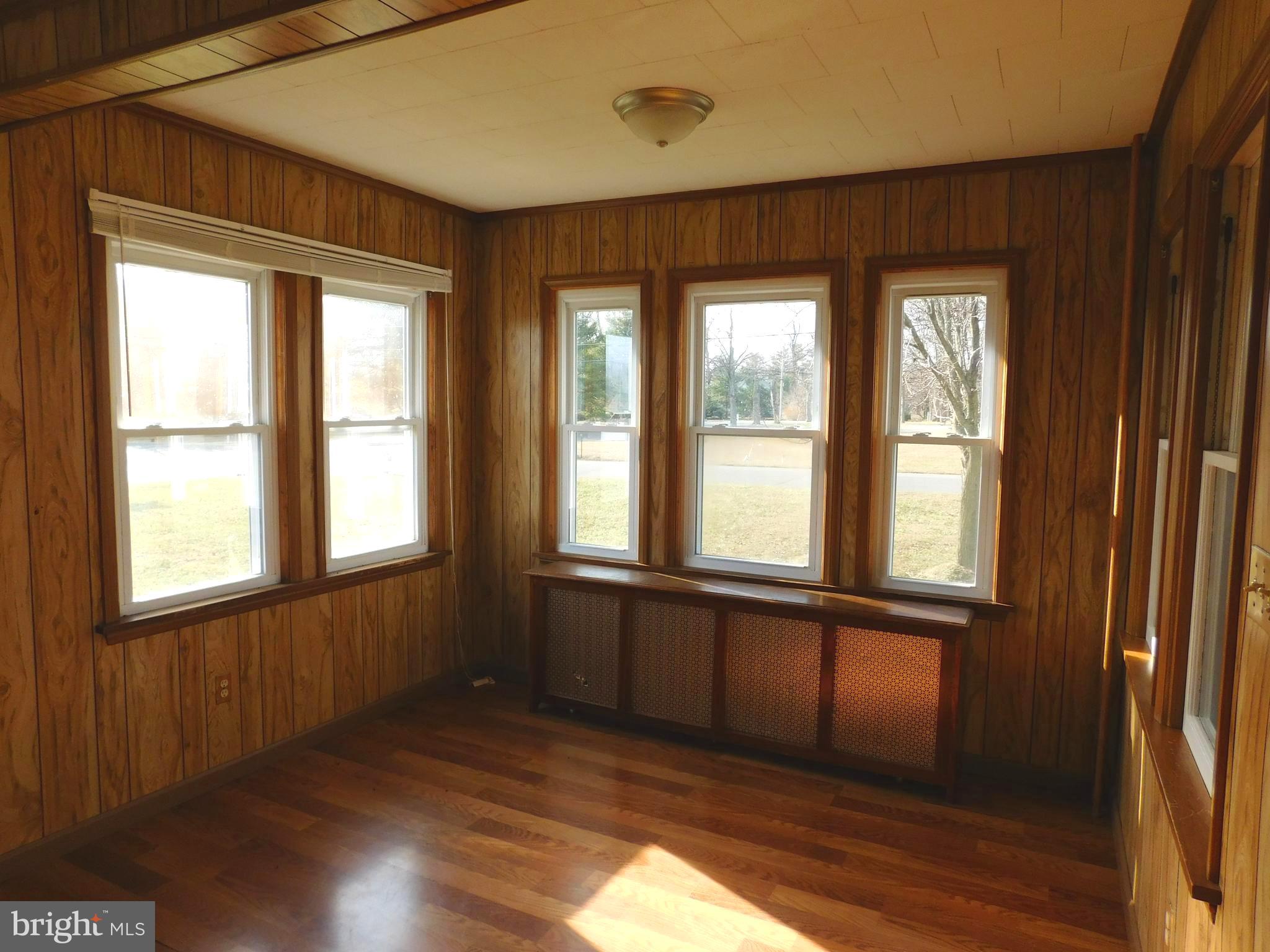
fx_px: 844
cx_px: 635
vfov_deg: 58.9
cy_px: 476
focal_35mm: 23
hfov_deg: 73.9
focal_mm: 4
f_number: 3
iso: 125
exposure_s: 1/200
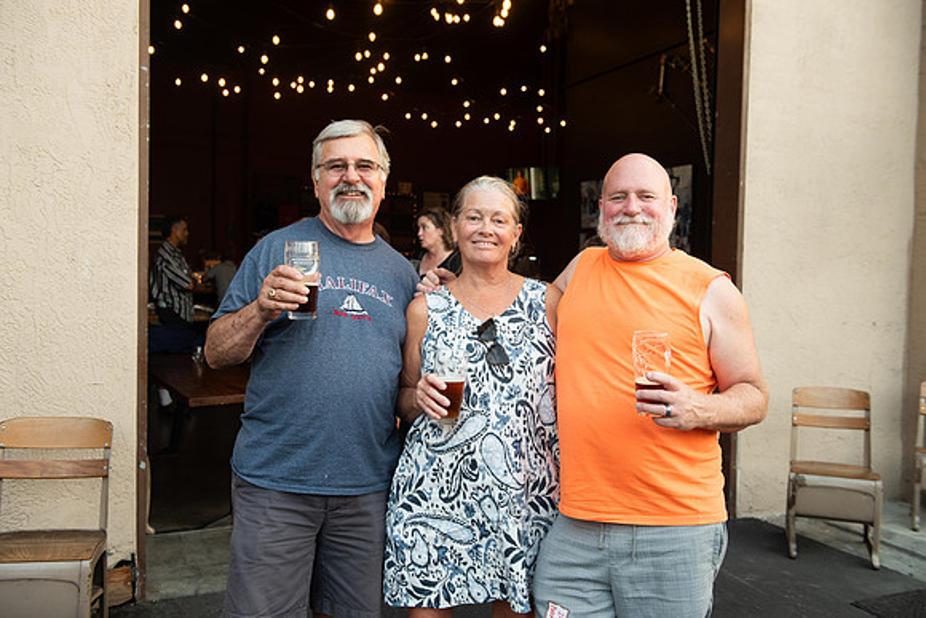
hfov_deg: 55.8
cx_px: 463
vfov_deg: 38.9
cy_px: 309
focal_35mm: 34
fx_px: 875
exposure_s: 1/80
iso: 400
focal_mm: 34
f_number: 4
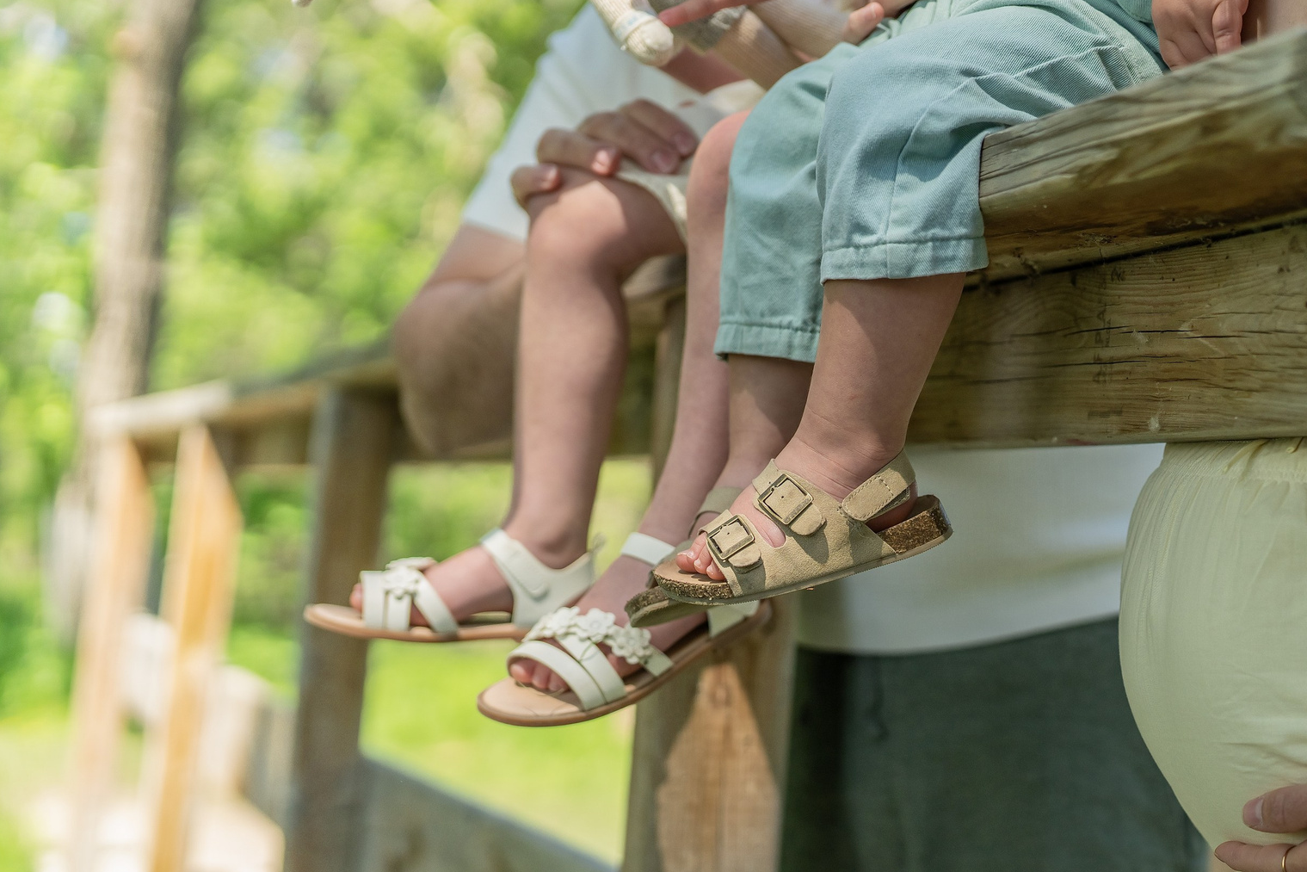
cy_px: 578
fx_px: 2142
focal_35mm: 59
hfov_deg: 33.0
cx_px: 1045
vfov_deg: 22.9
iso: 200
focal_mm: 35
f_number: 1.8
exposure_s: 1/2500
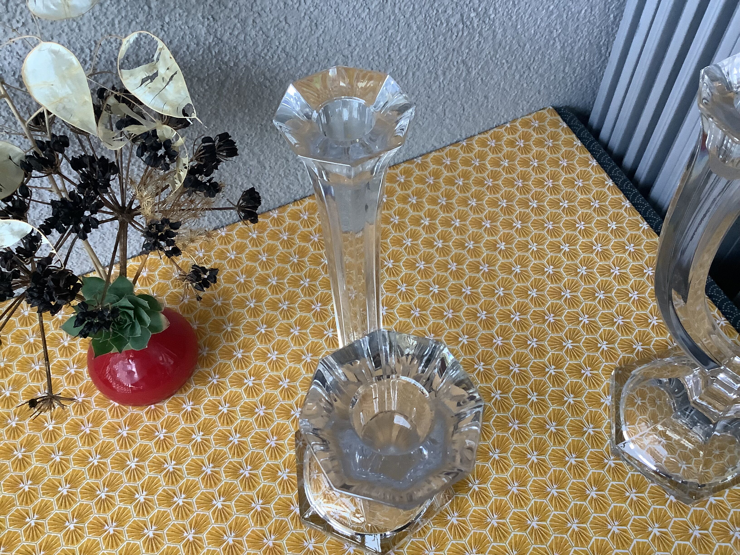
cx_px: 370
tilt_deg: -56.4
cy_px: 278
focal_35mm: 31
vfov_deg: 45.4
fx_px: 663
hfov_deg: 58.4
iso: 320
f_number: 2.4
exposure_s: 1/50
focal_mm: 3.3
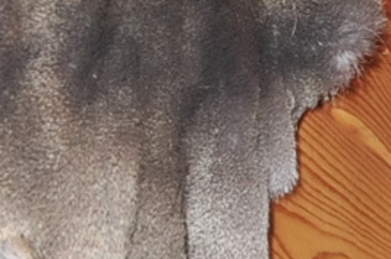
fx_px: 2342
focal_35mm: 216
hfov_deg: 7.6
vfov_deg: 6.3
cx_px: 1401
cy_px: 251
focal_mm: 20
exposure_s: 1/5
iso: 800
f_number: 5.6
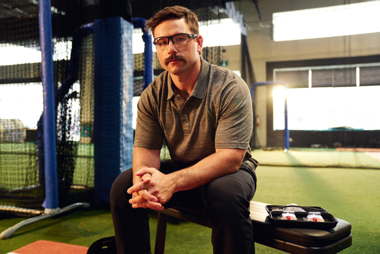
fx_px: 327
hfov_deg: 60.3
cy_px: 127
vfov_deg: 42.3
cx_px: 190
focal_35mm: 31
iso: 500
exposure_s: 1/60
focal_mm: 31
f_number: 2.8
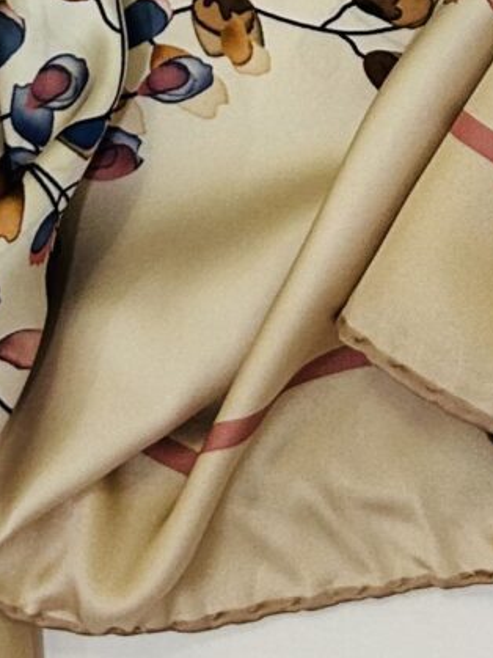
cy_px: -459
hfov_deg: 9.3
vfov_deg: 11.7
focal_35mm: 159
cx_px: 38
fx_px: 3021
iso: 125
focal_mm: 5.7
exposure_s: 1/50
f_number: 1.5
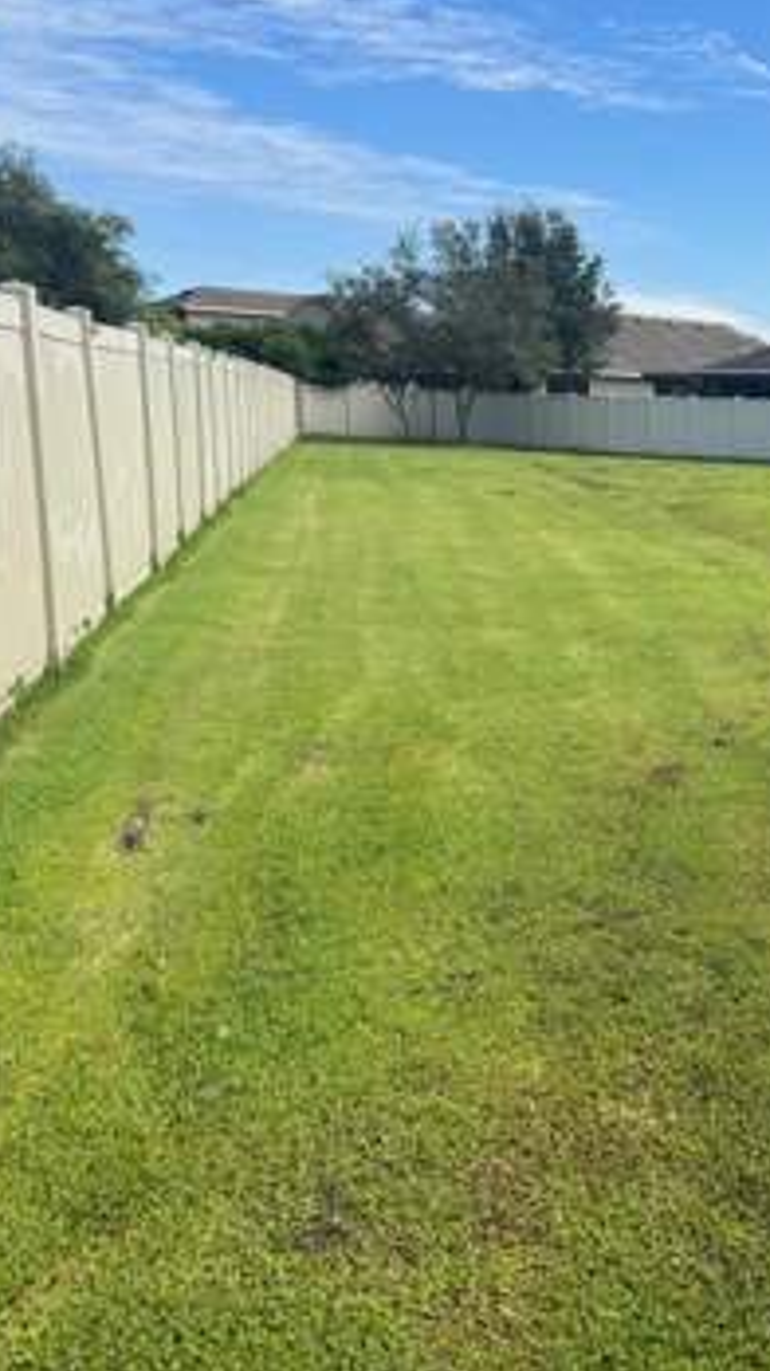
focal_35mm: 36
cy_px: 672
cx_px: 766
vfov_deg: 55.3
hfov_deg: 30.5
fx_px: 1308
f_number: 1.78
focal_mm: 6.76
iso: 80
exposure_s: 1/3413
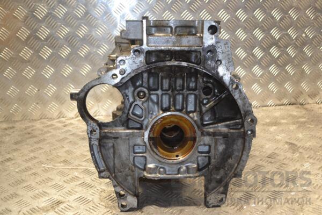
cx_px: 161
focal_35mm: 42
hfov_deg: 46.4
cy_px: 108
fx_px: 376
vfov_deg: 31.9
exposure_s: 1/60
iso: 400
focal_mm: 28
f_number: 4.5
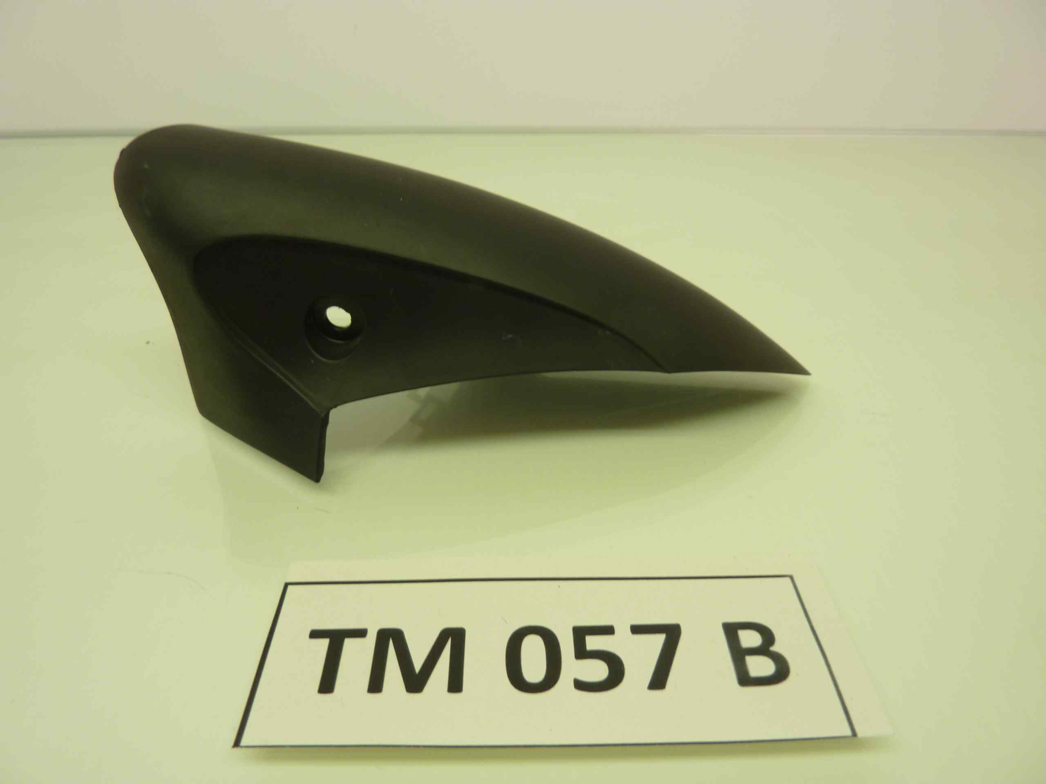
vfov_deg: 54.9
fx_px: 755
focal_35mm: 25
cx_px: 523
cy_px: 392
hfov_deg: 69.4
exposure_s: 1/40
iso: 80
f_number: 3.3
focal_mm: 4.1
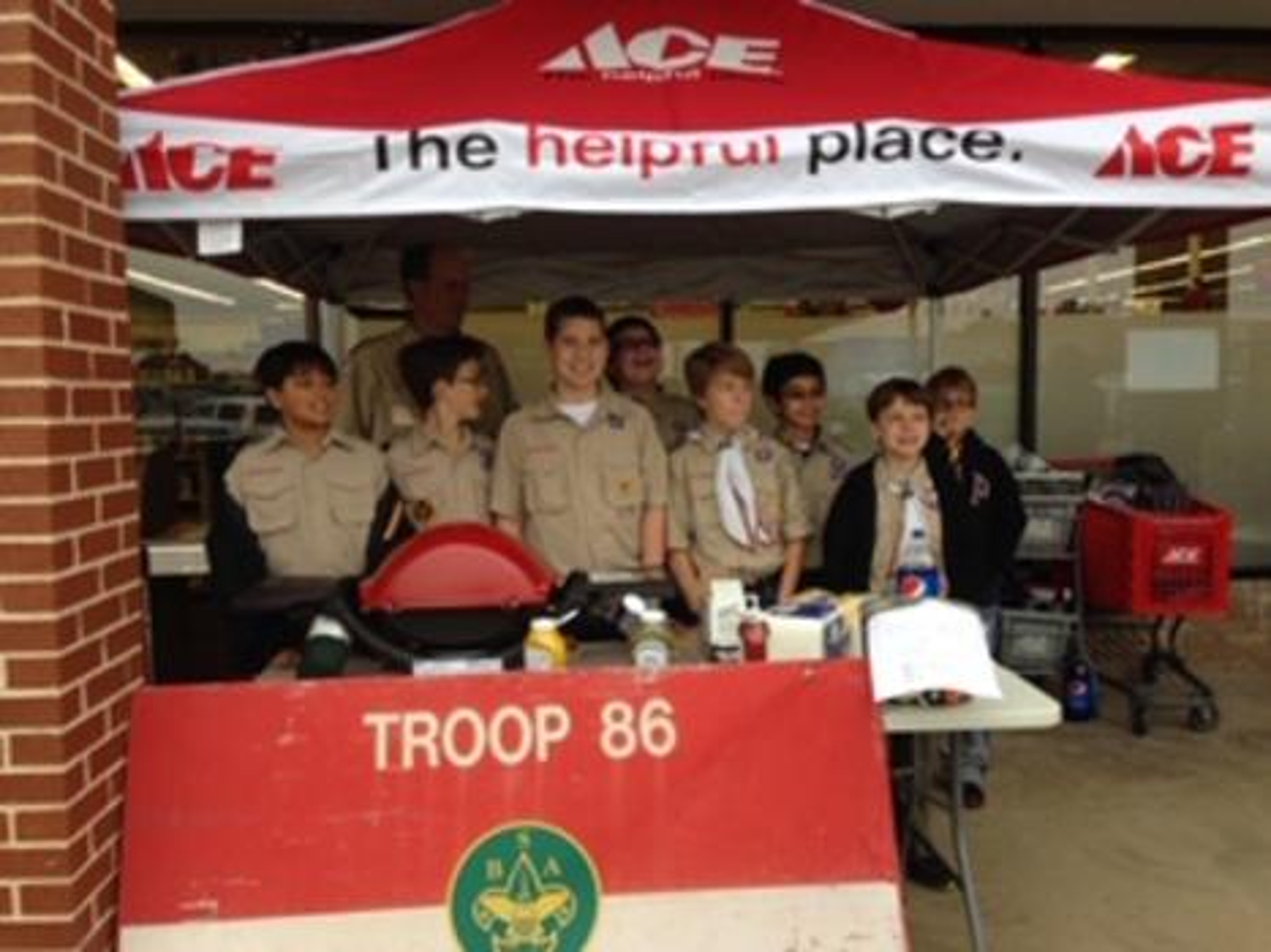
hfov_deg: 55.4
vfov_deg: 42.9
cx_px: 636
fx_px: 1211
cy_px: 476
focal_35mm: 33
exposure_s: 1/123
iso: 50
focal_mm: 4.12
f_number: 2.4
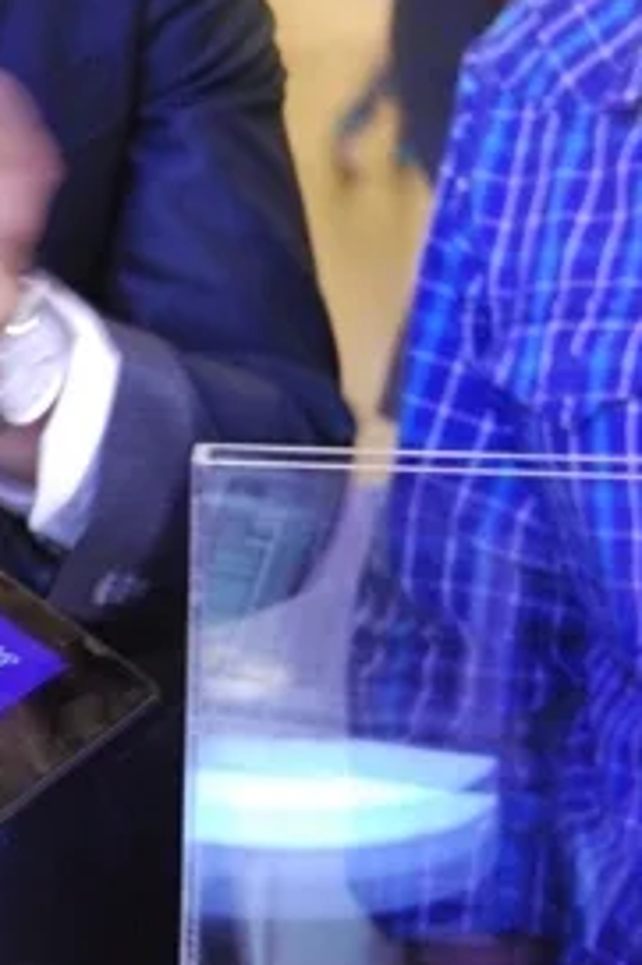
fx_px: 3482
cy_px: 392
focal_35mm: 130
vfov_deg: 15.8
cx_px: -443
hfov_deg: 10.1
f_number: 5
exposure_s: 1/13
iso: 1600
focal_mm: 38
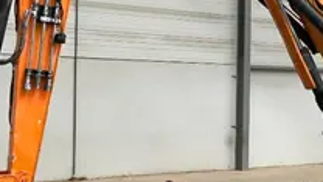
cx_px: 267
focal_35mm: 73
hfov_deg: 28.2
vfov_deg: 16.5
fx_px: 625
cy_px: 100
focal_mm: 3
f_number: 1.8
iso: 125
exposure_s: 1/60
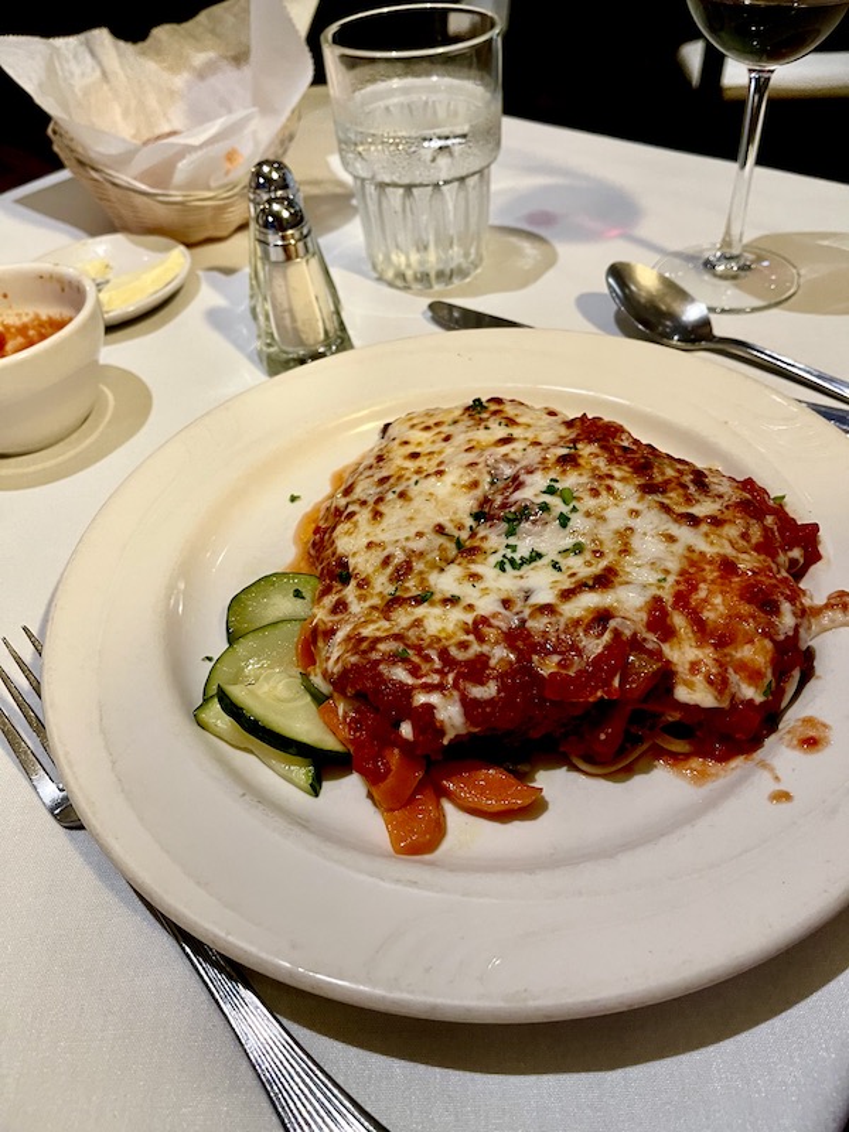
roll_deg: +5.4
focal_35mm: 26
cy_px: 566
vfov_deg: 67.3
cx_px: 424
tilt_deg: -44.0
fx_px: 850
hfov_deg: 53.1
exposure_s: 1/60
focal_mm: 5.1
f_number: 1.6
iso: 400
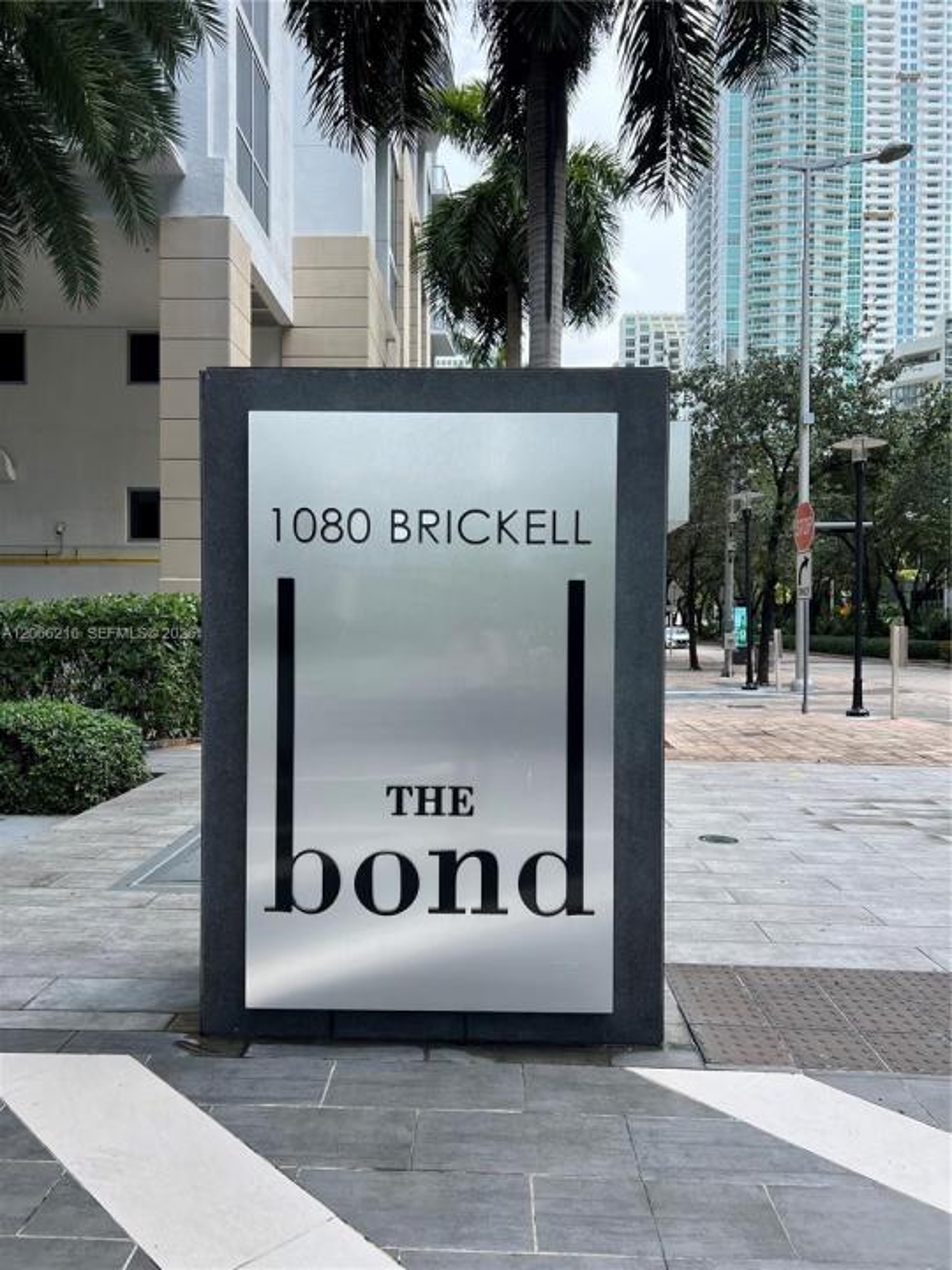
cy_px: 635
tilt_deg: -0.6
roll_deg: -0.6
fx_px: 953
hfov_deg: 53.1
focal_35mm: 26
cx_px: 476
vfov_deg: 67.3
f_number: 1.5
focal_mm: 5.7
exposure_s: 1/1038
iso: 50
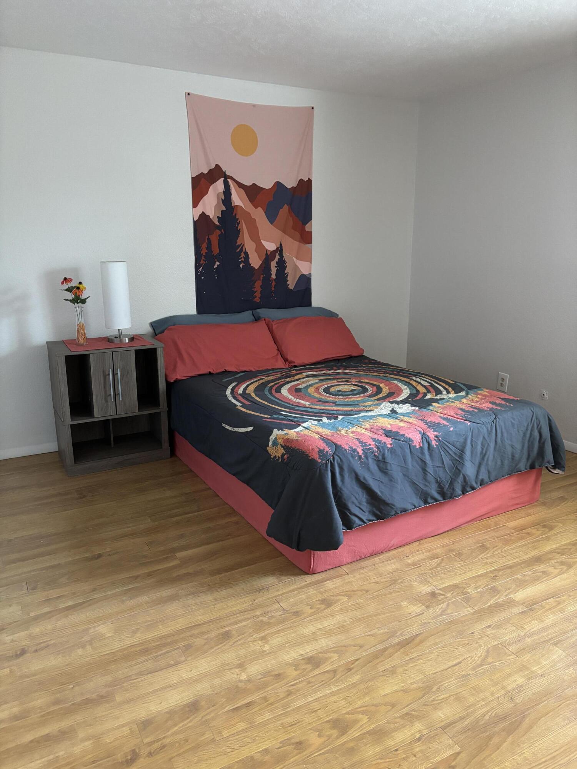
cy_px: 384
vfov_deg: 67.3
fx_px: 578
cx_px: 288
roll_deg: -0.3
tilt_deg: -16.4
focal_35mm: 26
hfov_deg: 53.1
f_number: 1.6
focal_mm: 5.96
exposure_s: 1/45
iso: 500
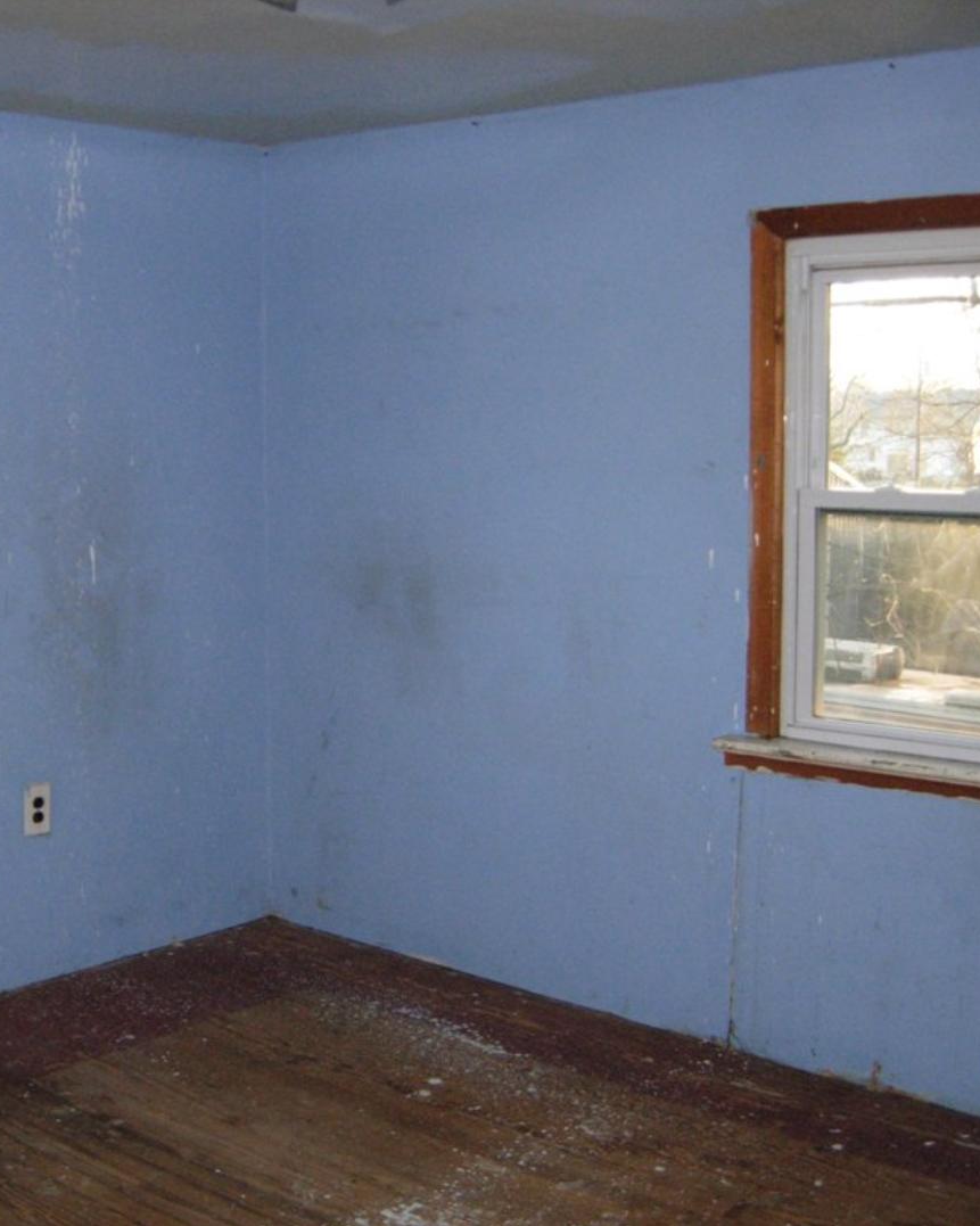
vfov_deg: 39.6
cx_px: 355
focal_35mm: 47
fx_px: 1705
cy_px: 614
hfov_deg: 31.9
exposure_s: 1/181
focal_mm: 7.5
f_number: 2.7
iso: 200
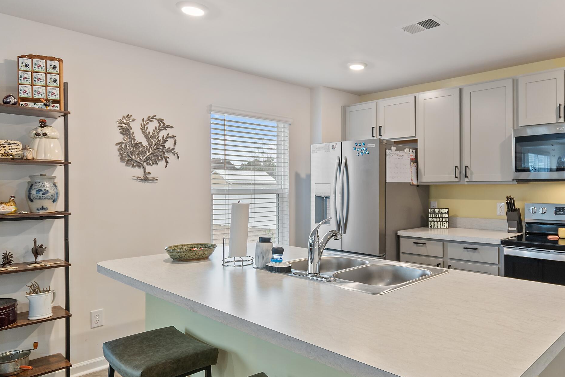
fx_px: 377
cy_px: 202
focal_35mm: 24
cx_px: 377
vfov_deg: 53.1
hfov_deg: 71.6
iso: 100
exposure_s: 1/4
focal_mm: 10
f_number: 4.5
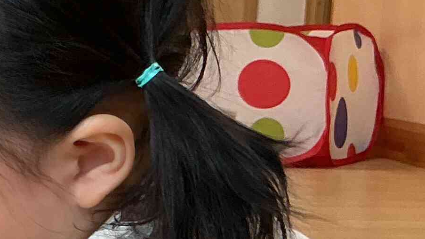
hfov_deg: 13.9
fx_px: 1589
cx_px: -297
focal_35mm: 141
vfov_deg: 8.4
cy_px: 338
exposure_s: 1/120
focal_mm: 3
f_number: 1.8
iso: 32
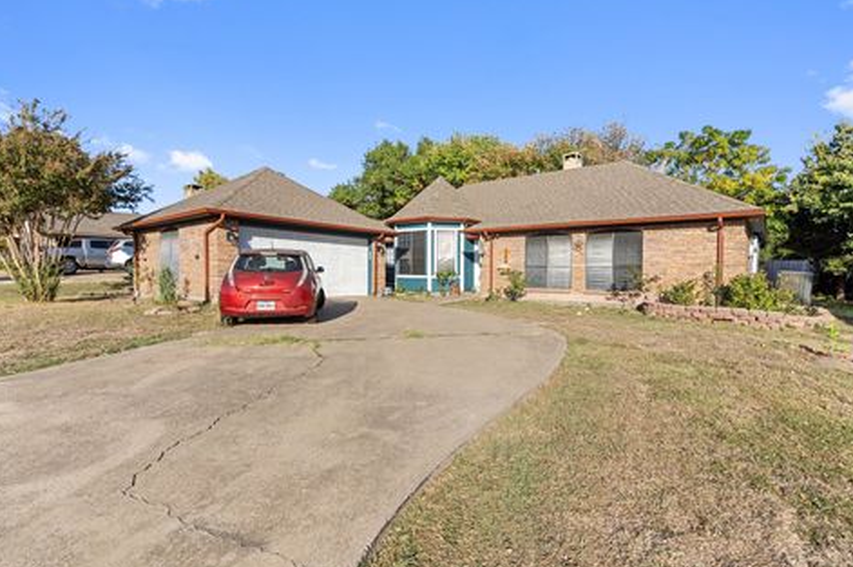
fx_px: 402
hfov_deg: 93.3
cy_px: 284
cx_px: 442
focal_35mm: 17
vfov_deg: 70.3
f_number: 9.5
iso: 320
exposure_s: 1/750
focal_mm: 16
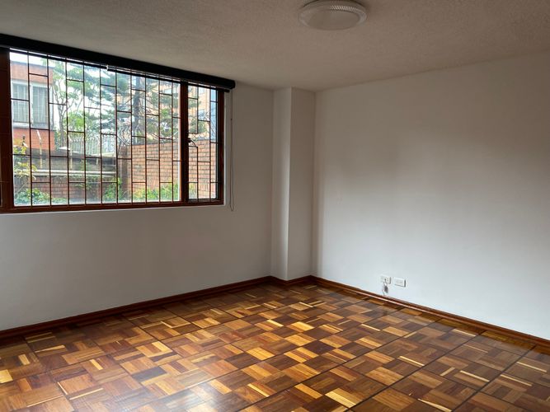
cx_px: 275
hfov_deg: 67.3
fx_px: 413
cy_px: 206
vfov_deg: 53.0
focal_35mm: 26
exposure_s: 1/60
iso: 64
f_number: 1.8
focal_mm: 4.25
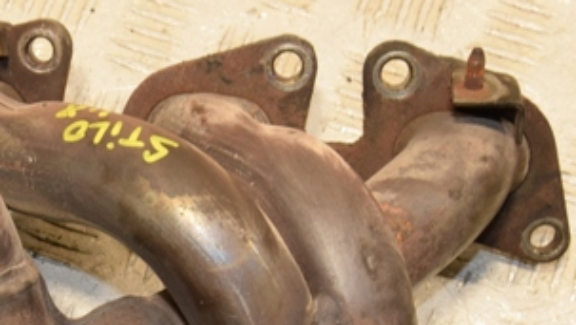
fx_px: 1620
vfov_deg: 11.4
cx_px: 89
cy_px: 319
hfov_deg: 19.9
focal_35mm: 106
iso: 800
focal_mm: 32
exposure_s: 1/50
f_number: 11
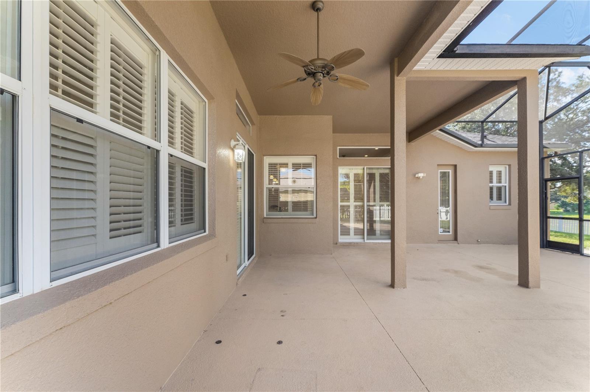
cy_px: 196
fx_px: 229
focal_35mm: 14
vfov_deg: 81.1
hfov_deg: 104.3
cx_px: 295
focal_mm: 14
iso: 1600
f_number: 10
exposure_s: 1/160
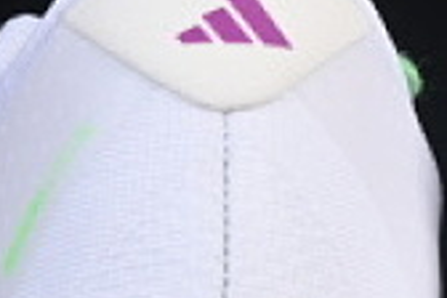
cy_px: 56
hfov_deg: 4.3
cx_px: 468
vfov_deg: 2.8
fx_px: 5997
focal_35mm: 483
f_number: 8
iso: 160
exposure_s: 1/100
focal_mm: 50
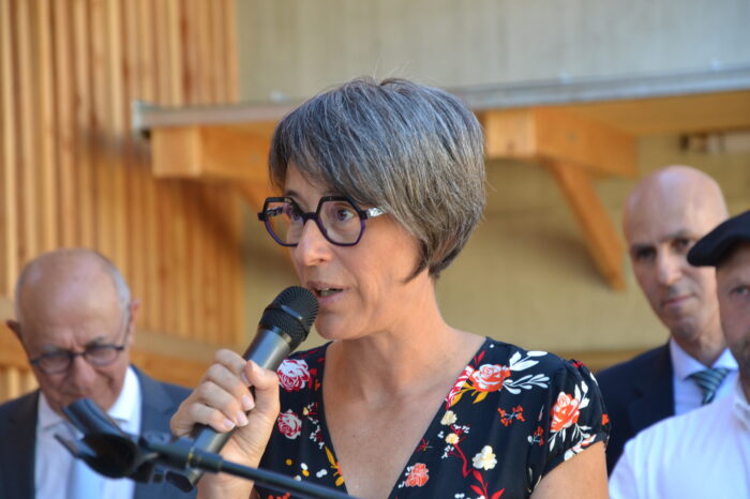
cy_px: 250
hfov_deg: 13.0
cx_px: 375
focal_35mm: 158
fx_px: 3280
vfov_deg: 8.7
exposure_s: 1/125
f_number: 5.6
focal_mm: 105
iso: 640
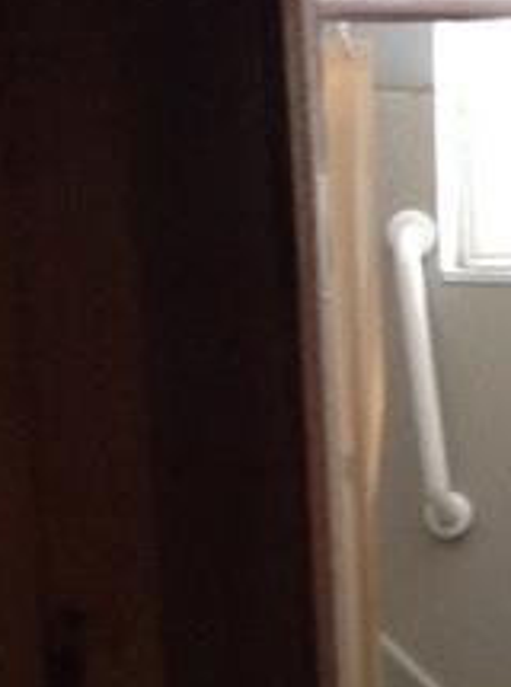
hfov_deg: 11.9
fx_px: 2334
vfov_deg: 16.4
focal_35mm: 118
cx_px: 771
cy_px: 697
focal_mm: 3.3
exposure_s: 1/25
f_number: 2.4
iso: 160
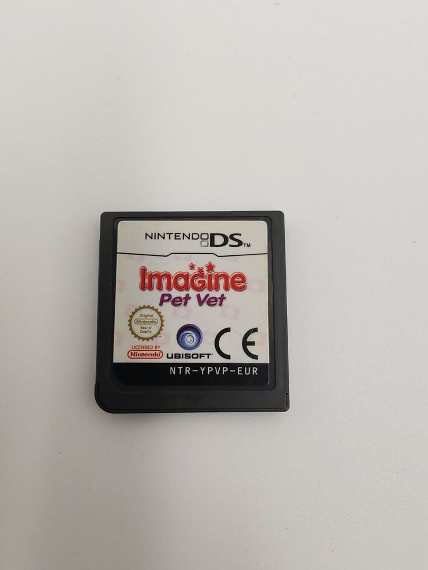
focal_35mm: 26
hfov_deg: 53.1
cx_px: 214
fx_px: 429
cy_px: 285
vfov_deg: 67.3
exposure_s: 1/40
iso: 160
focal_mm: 1.96
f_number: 2.2
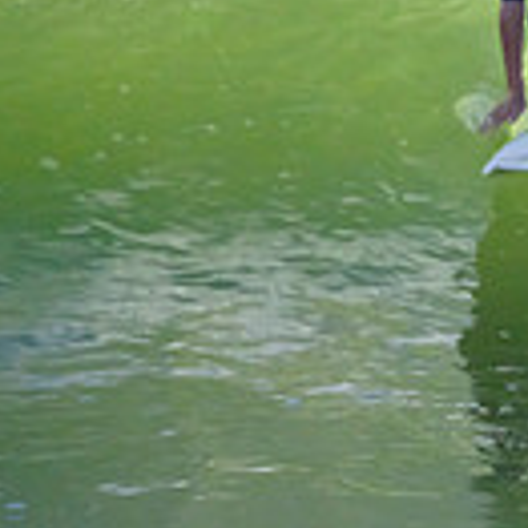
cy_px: 54
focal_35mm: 3002
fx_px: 51805
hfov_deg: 0.6
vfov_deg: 0.6
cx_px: 1092
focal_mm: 800
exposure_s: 1/2000
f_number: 11
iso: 2000
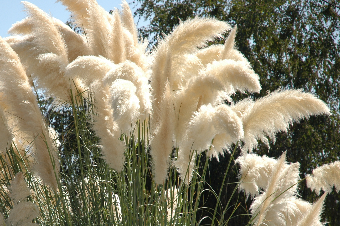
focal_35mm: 160
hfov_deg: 12.8
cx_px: 88
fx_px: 1510
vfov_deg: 8.6
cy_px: 165
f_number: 4.5
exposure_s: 1/800
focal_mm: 70
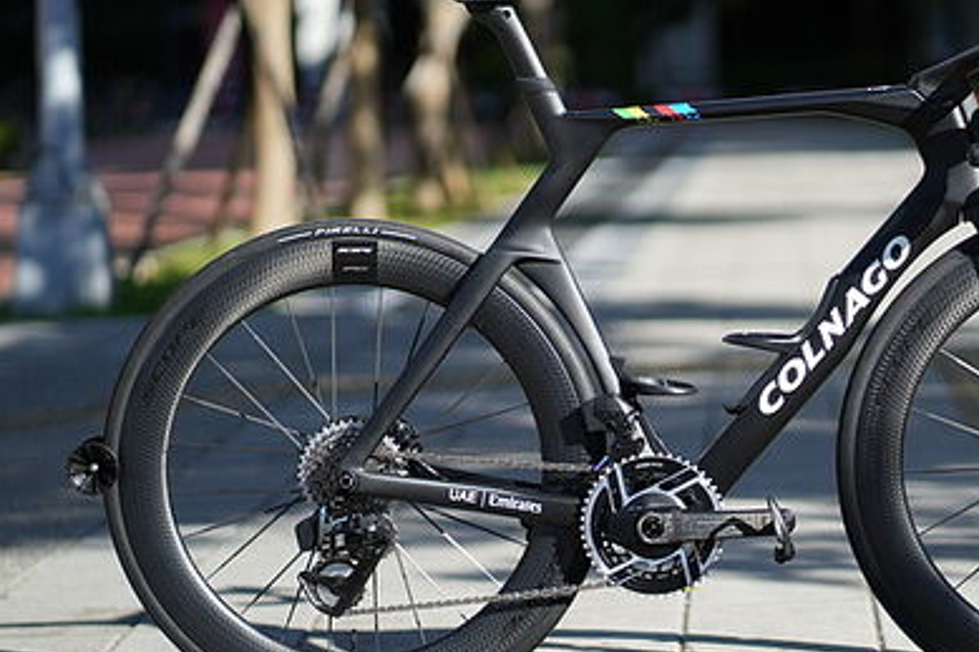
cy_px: 279
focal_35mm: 141
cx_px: 729
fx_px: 3833
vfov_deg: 9.7
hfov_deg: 14.5
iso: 100
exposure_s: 1/2500
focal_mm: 85
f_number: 1.8
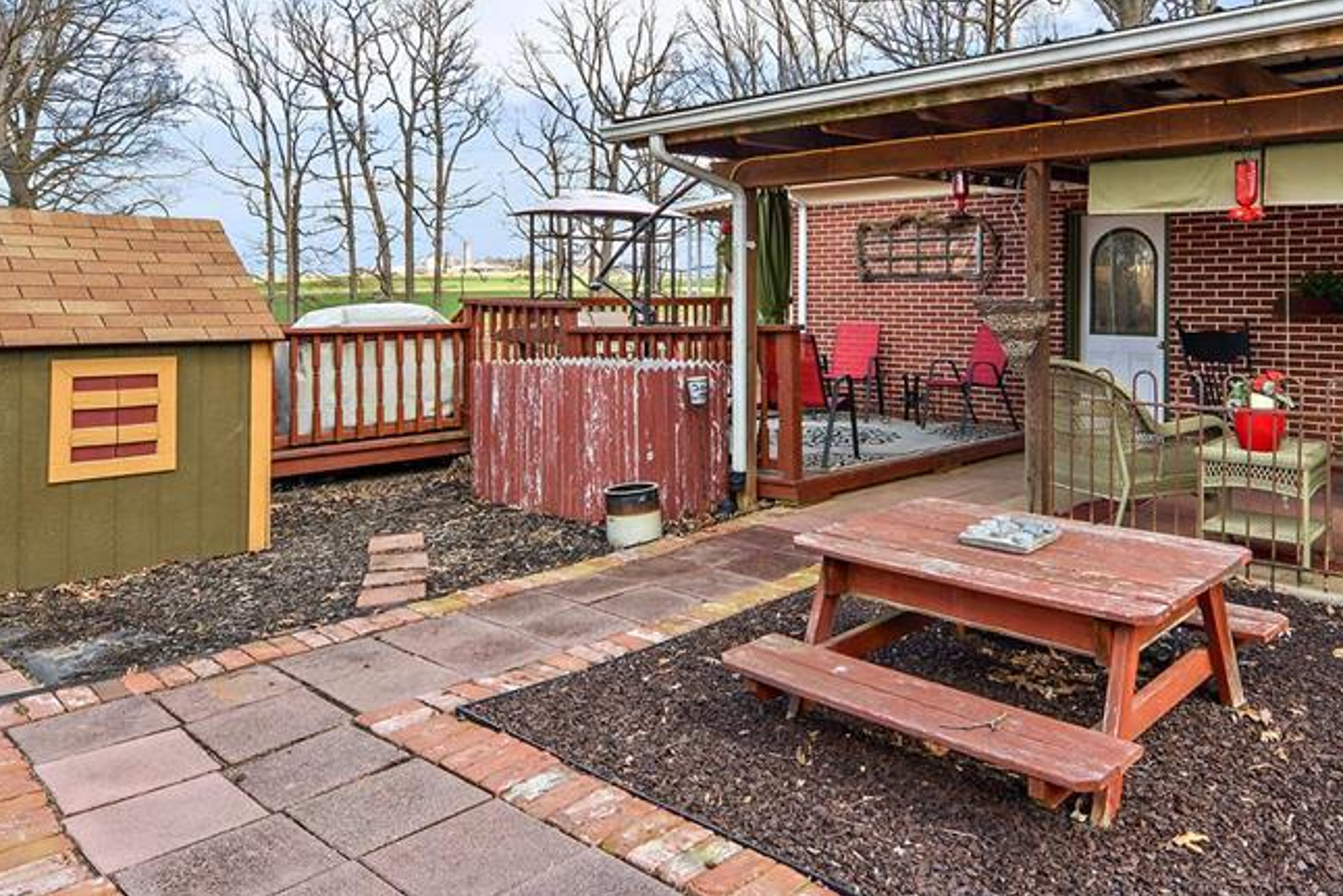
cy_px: 300
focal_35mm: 26
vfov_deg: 48.8
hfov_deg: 69.2
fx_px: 970
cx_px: 740
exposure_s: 1/30
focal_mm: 14
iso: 160
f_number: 11
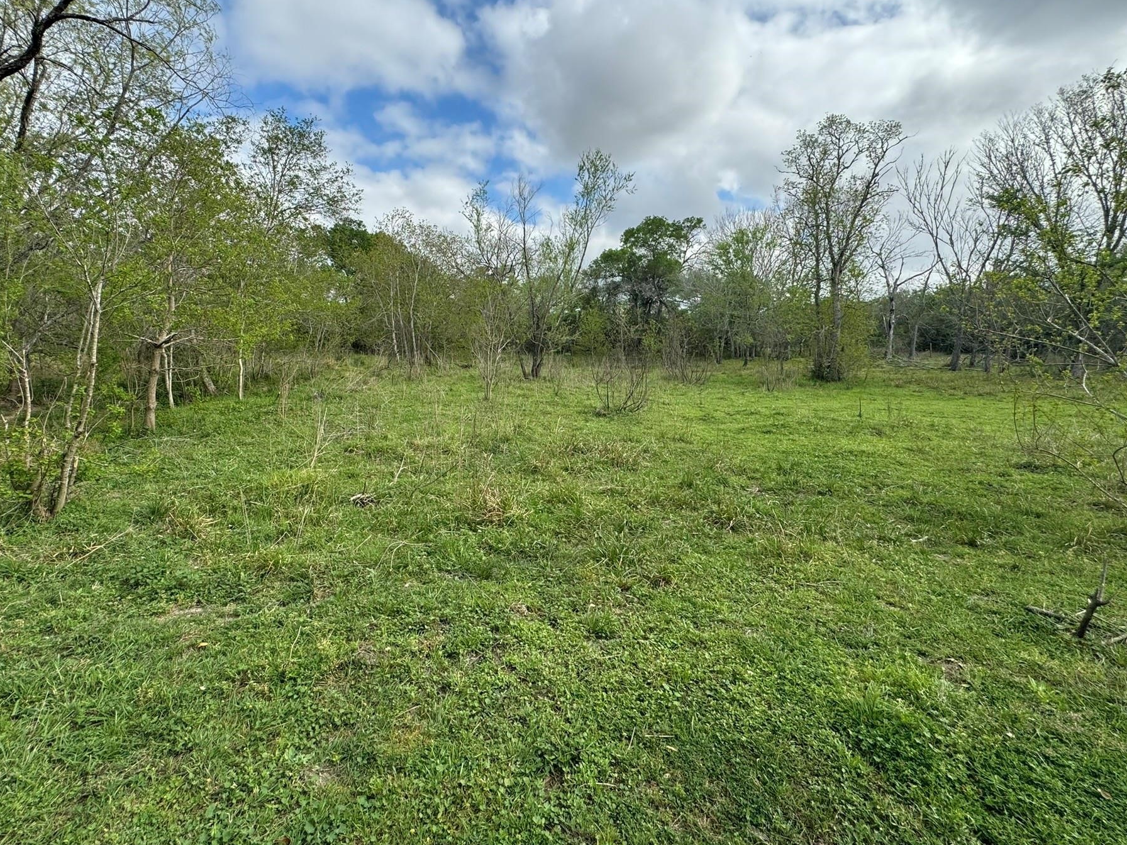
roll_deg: -1.3
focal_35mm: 16
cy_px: 367
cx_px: 521
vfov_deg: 77.7
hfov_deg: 94.3
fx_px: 521
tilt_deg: -3.2
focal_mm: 2.22
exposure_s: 1/1094
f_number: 2.2
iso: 40
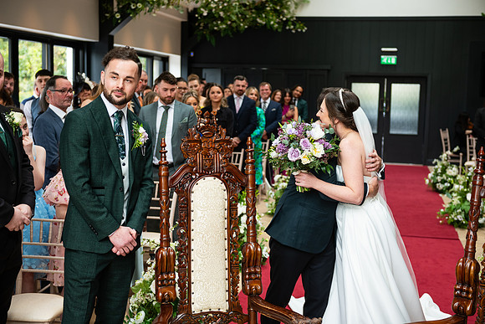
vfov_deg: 26.0
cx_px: 242
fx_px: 701
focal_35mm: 52
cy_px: 162
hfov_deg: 38.2
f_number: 3.5
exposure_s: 1/200
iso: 400
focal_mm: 52
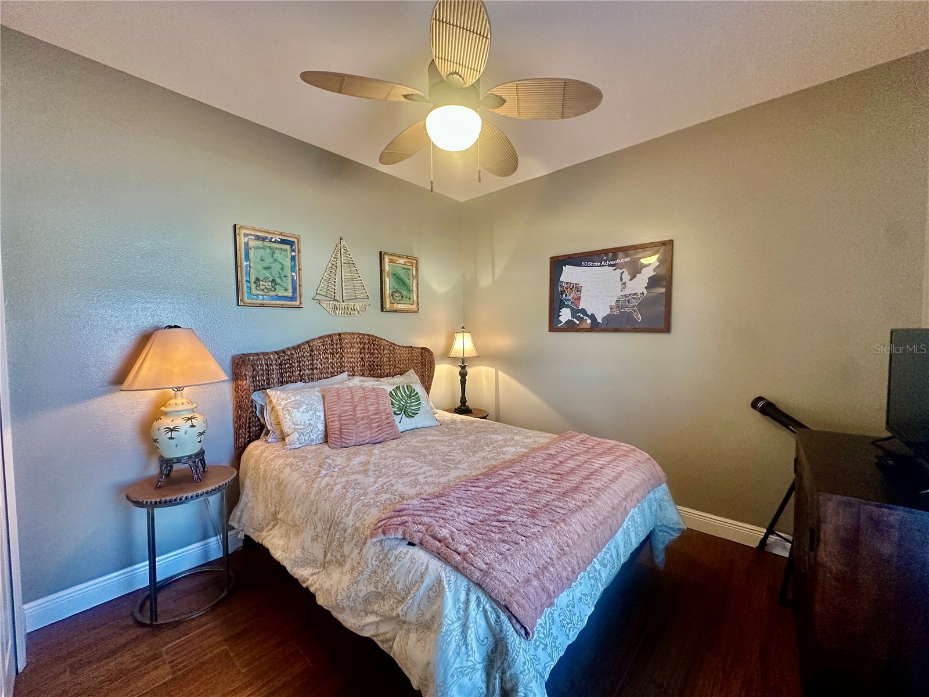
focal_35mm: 14
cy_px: 348
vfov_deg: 85.7
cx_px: 464
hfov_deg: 102.1
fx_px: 376
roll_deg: -0.1
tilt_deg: -2.6
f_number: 2.2
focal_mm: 2.22
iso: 250
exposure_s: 1/60
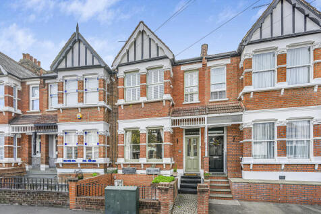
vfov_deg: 73.7
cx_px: 160
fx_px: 143
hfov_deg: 96.8
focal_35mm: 16
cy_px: 107
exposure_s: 1/160
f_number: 5
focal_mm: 16
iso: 100
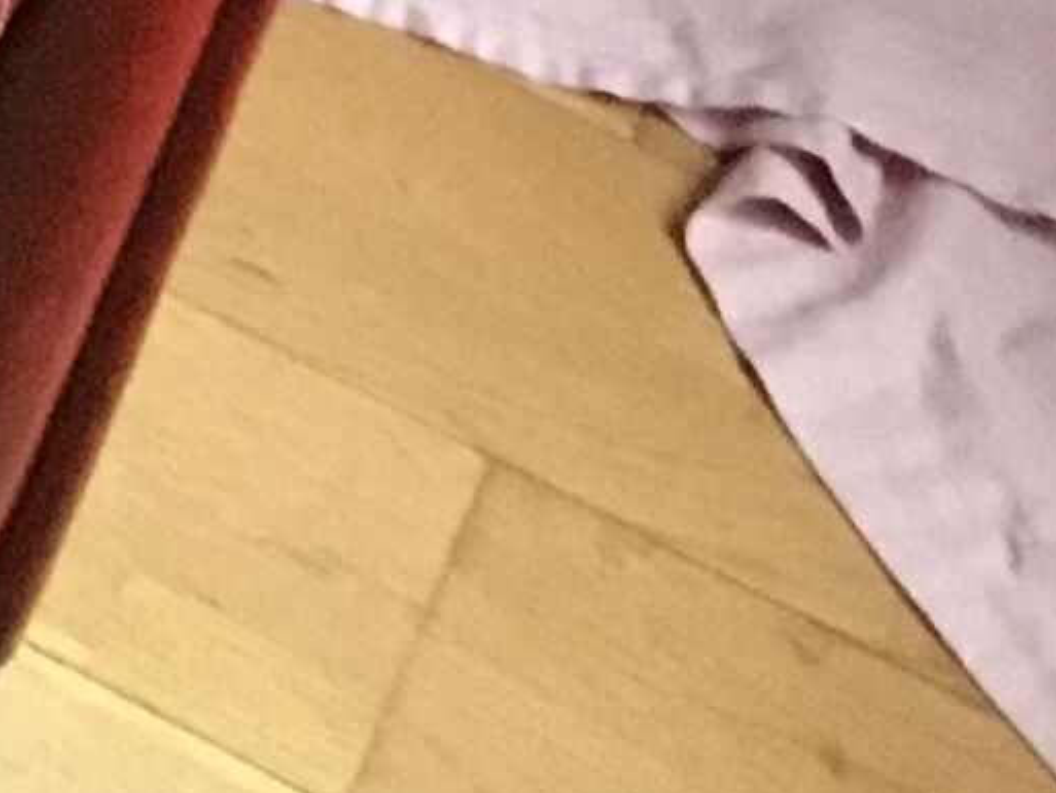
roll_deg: -3.8
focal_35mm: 228
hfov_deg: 7.0
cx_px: -2853
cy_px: -2029
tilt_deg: -33.6
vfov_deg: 5.8
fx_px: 6957
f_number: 2.2
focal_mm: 4.15
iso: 400
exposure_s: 1/17
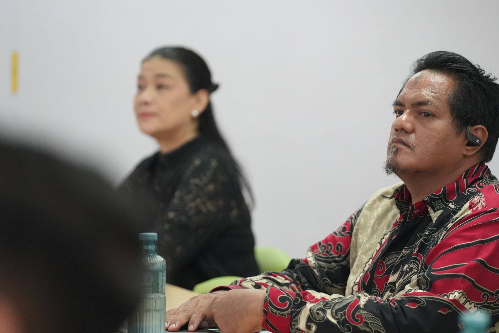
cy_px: 192
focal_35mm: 196
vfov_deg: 7.0
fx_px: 2716
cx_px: 316
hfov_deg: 10.5
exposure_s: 1/640
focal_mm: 152
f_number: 2.8
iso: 8000
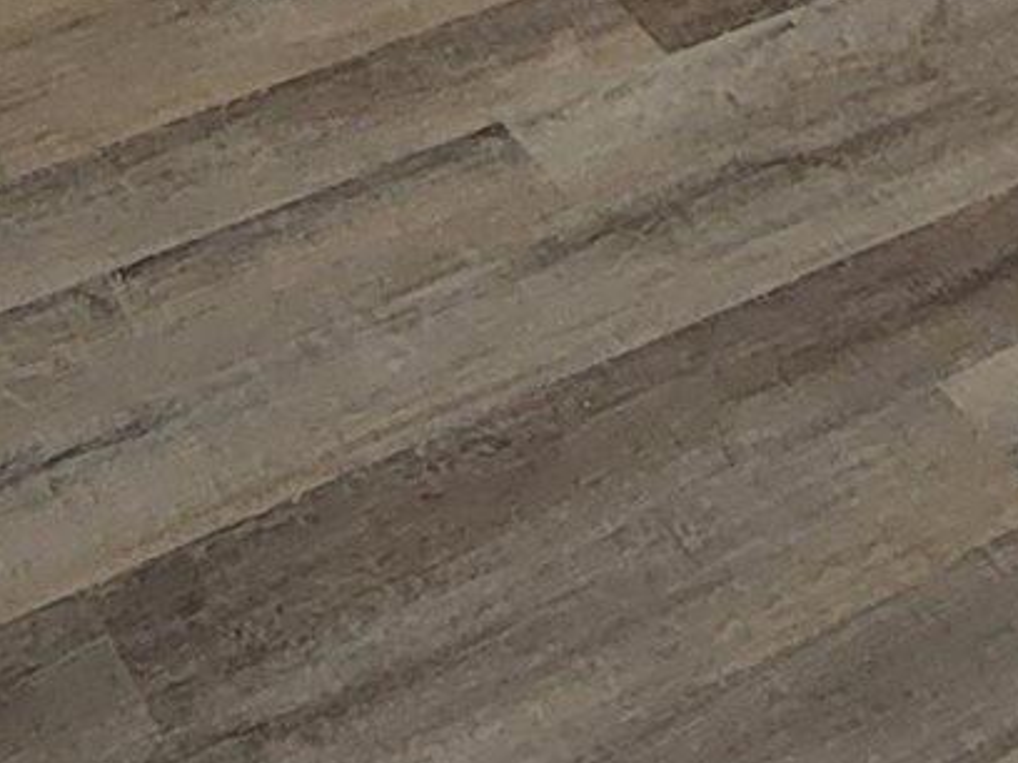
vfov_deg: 10.4
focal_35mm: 98
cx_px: 831
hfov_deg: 19.8
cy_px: -1571
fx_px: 2882
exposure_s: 1/60
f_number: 2.2
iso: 64
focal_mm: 2.2
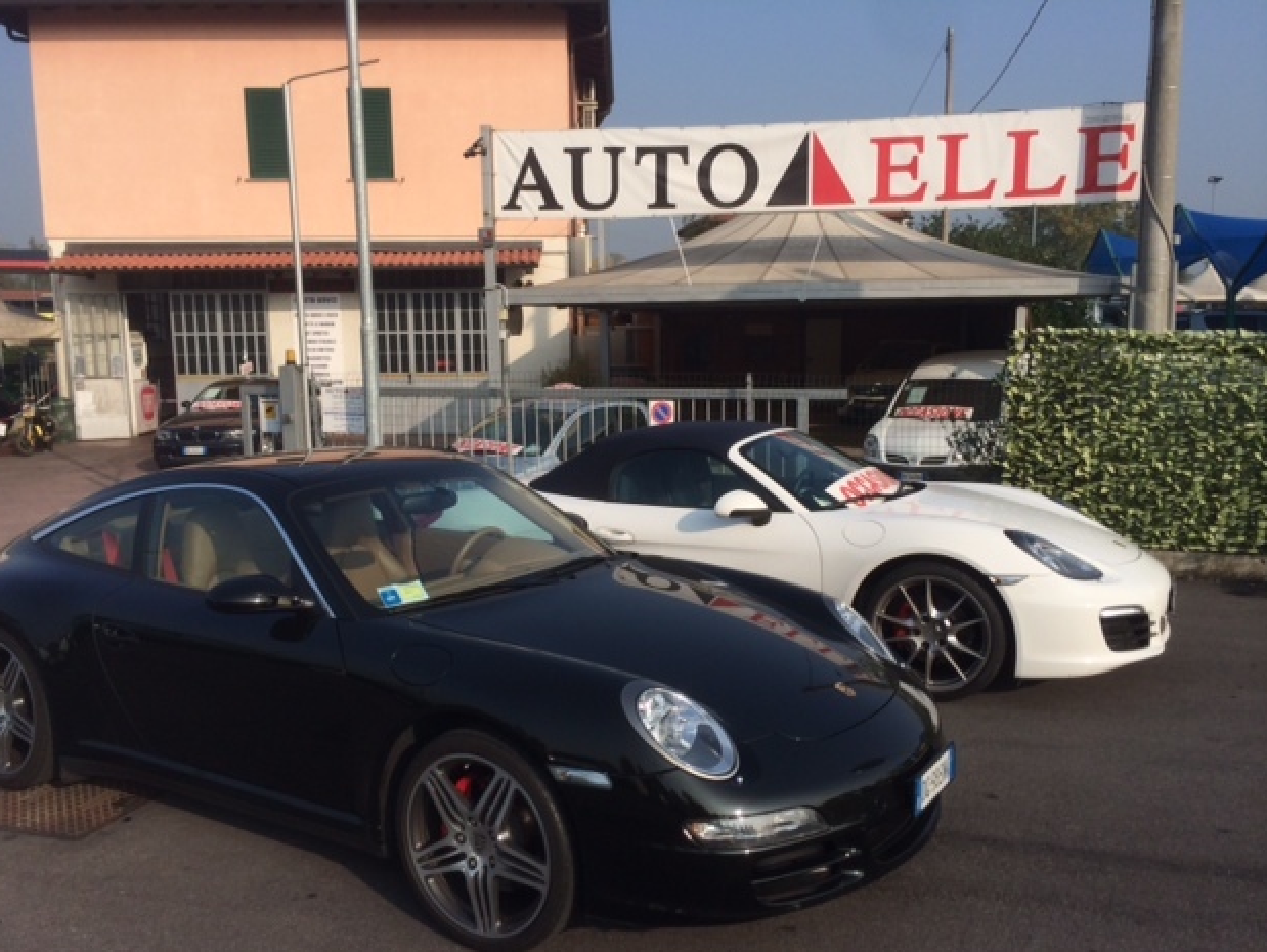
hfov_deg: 58.3
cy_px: 489
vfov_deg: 45.5
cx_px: 626
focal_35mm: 31
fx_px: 1135
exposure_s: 1/2160
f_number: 2.2
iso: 40
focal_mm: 4.12
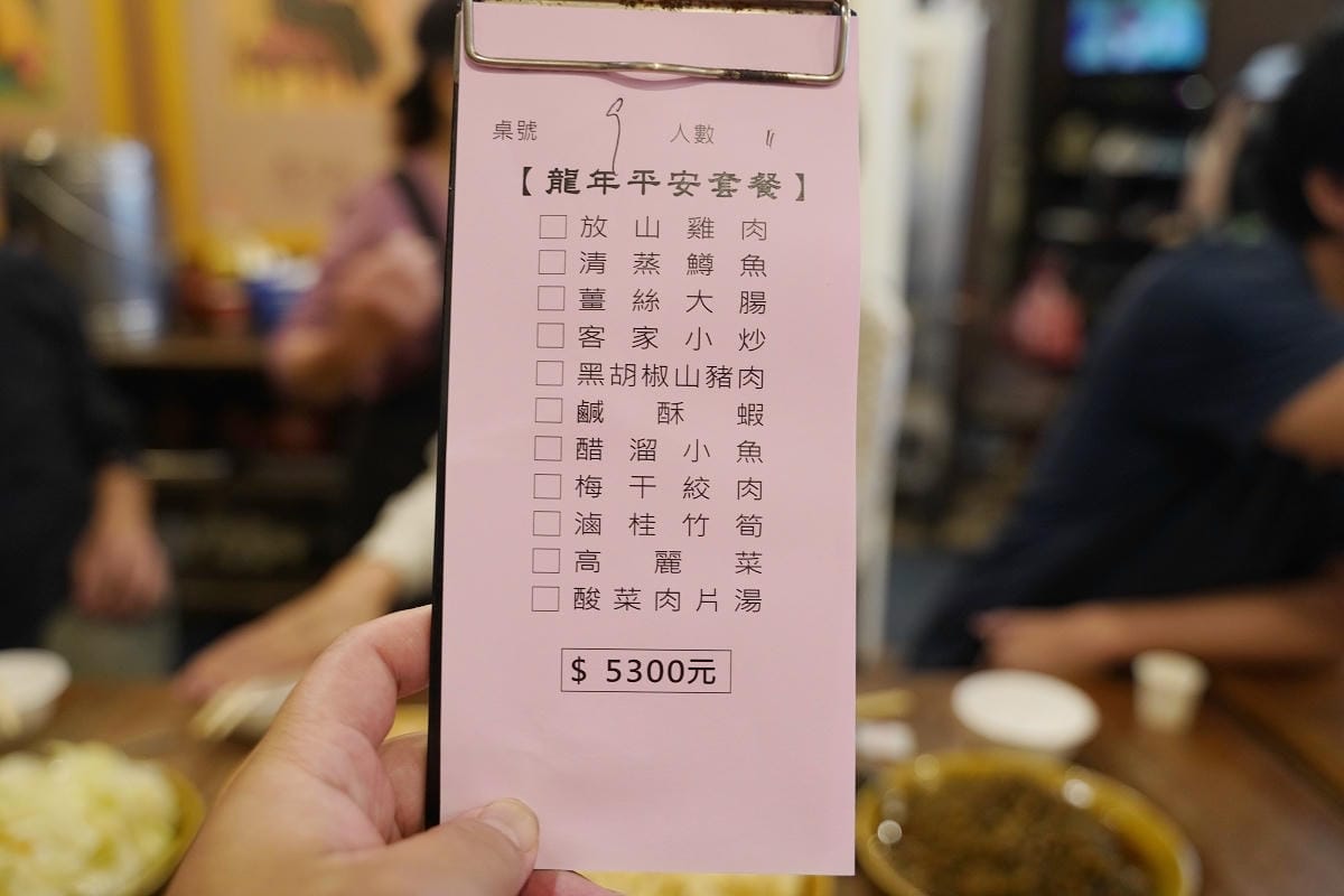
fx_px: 1045
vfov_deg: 46.4
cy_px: 448
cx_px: 672
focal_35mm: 28
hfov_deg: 65.5
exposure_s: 1/60
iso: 1600
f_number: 3.5
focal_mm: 28
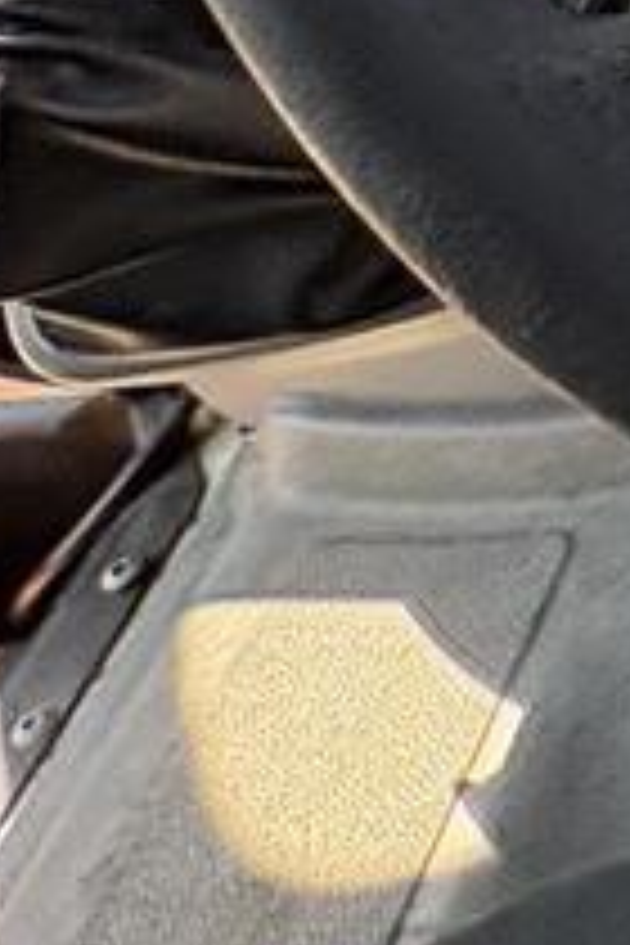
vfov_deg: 23.7
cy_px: -562
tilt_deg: -24.7
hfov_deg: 13.0
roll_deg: -1.7
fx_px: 1627
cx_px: 1696
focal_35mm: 62
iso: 125
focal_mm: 2.22
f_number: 2.2
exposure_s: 1/130
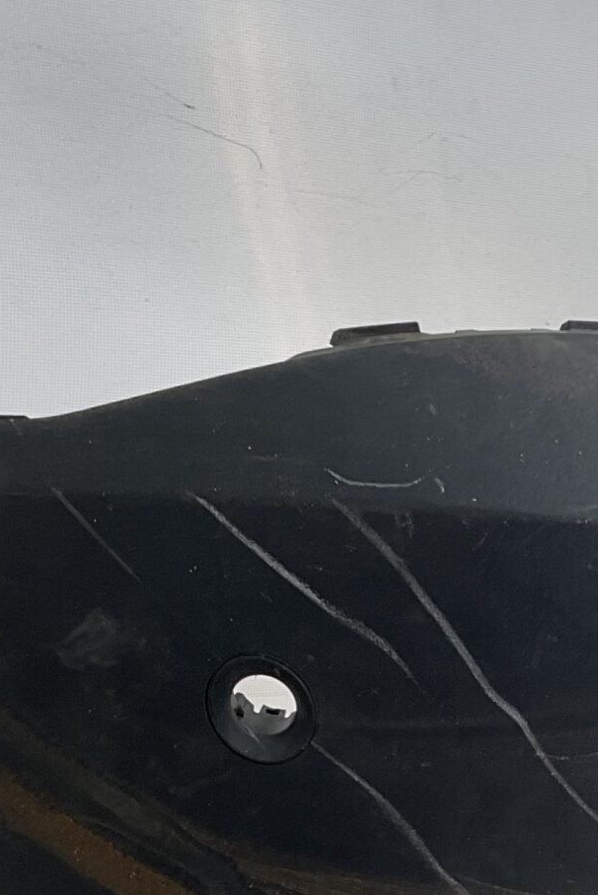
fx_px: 2116
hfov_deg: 15.2
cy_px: 830
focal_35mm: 85
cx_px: 816
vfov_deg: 23.2
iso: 16
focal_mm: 3
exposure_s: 1/222
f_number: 1.8
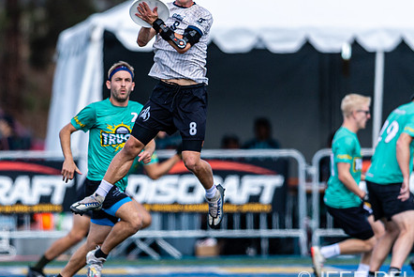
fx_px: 11319
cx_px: 183
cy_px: 128
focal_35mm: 984
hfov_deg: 2.1
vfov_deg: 1.4
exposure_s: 1/1250
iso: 100
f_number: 2.8
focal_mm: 400
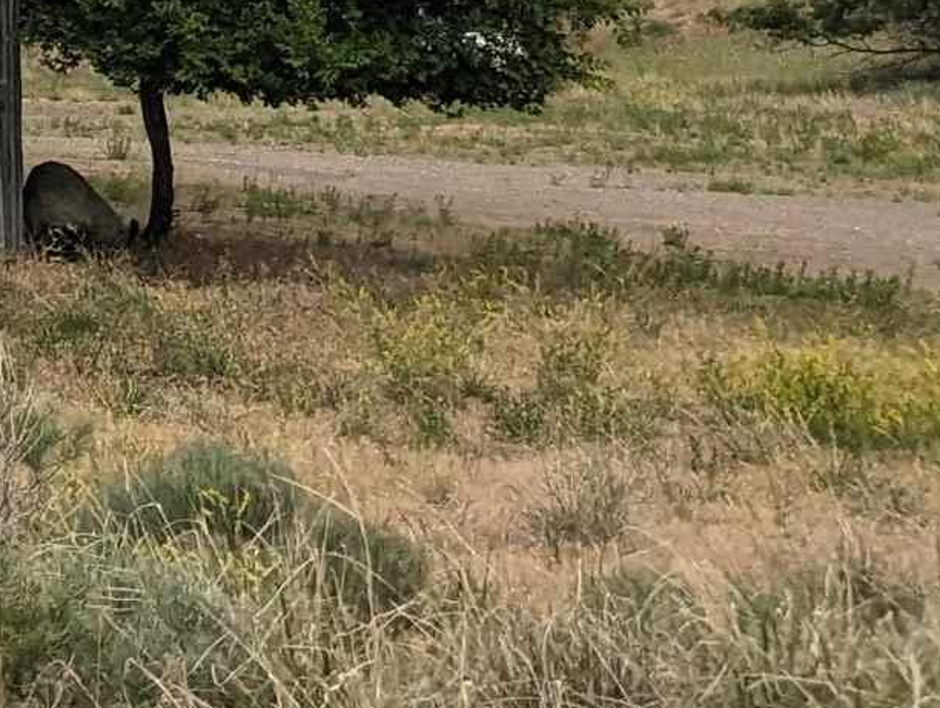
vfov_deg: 11.6
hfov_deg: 12.5
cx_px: -1370
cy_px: -498
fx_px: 3264
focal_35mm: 120
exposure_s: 1/1689
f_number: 1.85
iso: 43
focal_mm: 6.81
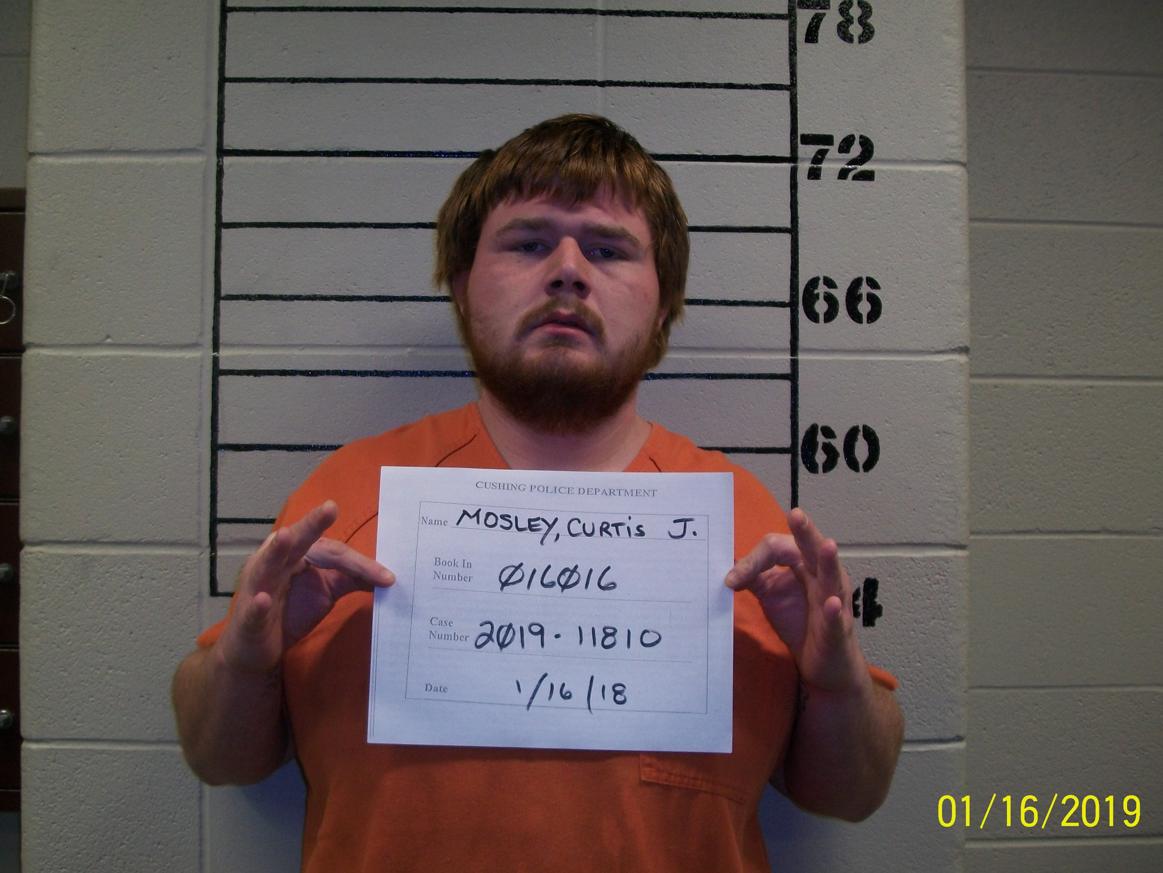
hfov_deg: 52.6
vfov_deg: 40.7
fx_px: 1176
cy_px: 441
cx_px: 570
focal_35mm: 35
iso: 80
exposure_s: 1/30
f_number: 2.9
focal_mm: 5.7
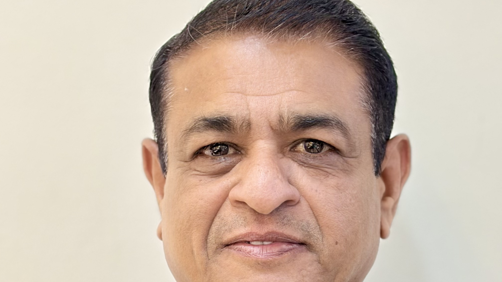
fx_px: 1504
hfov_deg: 18.9
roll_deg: +0.7
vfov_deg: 10.6
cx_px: 281
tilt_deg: -0.4
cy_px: 283
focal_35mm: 113
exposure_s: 1/50
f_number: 1.6
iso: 80
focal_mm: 5.96
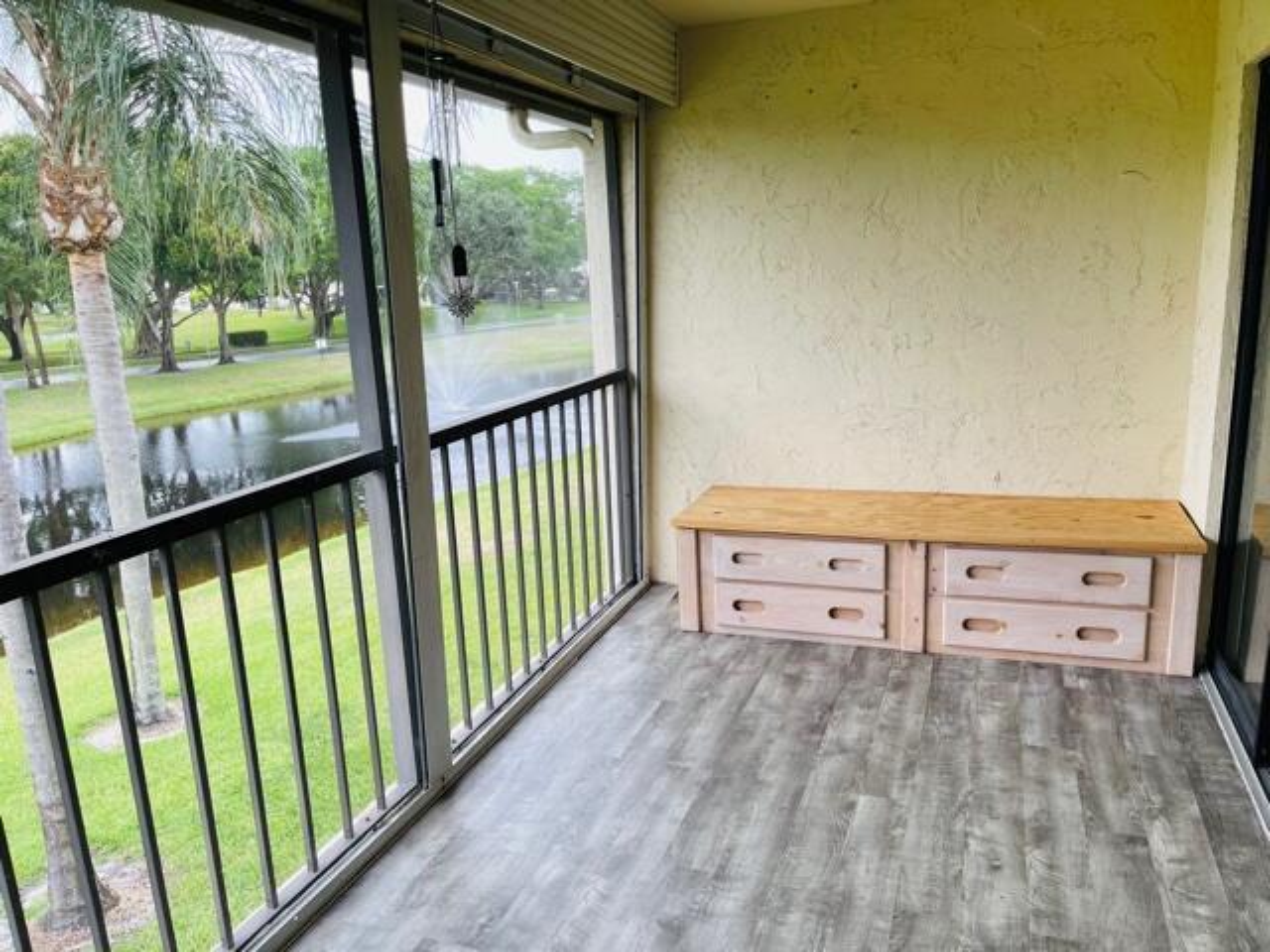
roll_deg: +2.6
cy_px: 476
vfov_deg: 53.1
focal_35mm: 26
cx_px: 635
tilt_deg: -13.6
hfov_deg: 67.3
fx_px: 954
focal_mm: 5.1
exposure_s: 1/232
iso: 32
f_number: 1.6
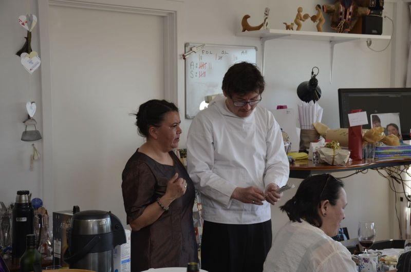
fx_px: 855
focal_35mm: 75
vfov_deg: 18.1
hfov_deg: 27.0
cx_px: 206
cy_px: 136
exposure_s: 1/125
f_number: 5.6
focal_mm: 50
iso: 200
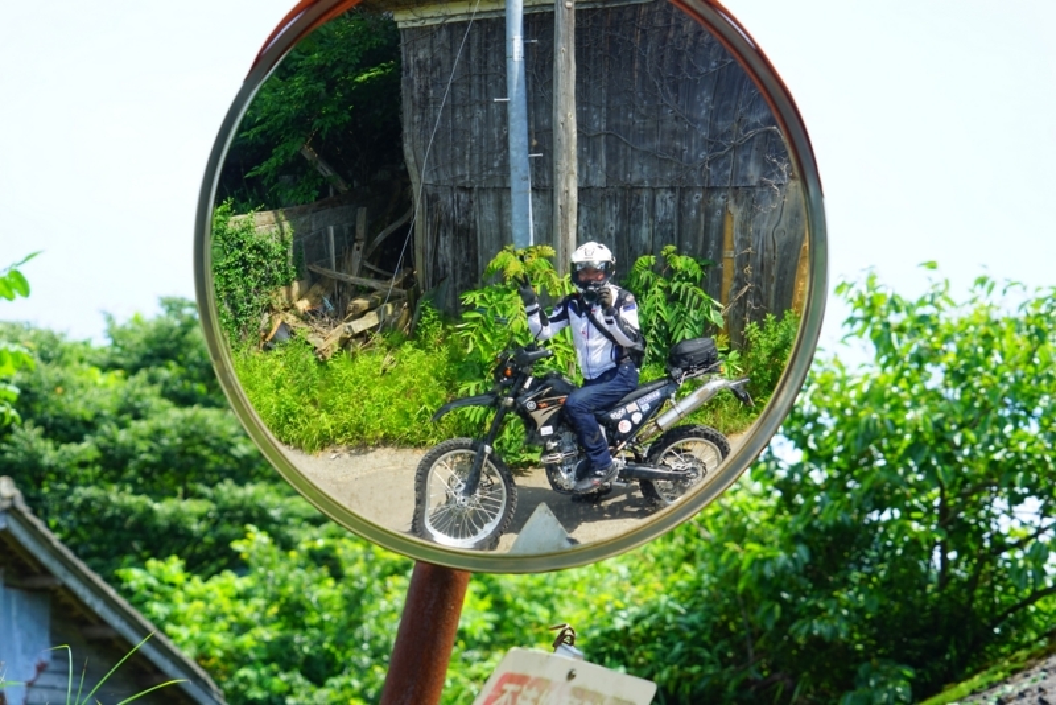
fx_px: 2435
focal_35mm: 83
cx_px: 528
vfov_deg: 16.5
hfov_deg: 24.5
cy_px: 352
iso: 100
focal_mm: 83
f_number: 6.3
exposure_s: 1/100
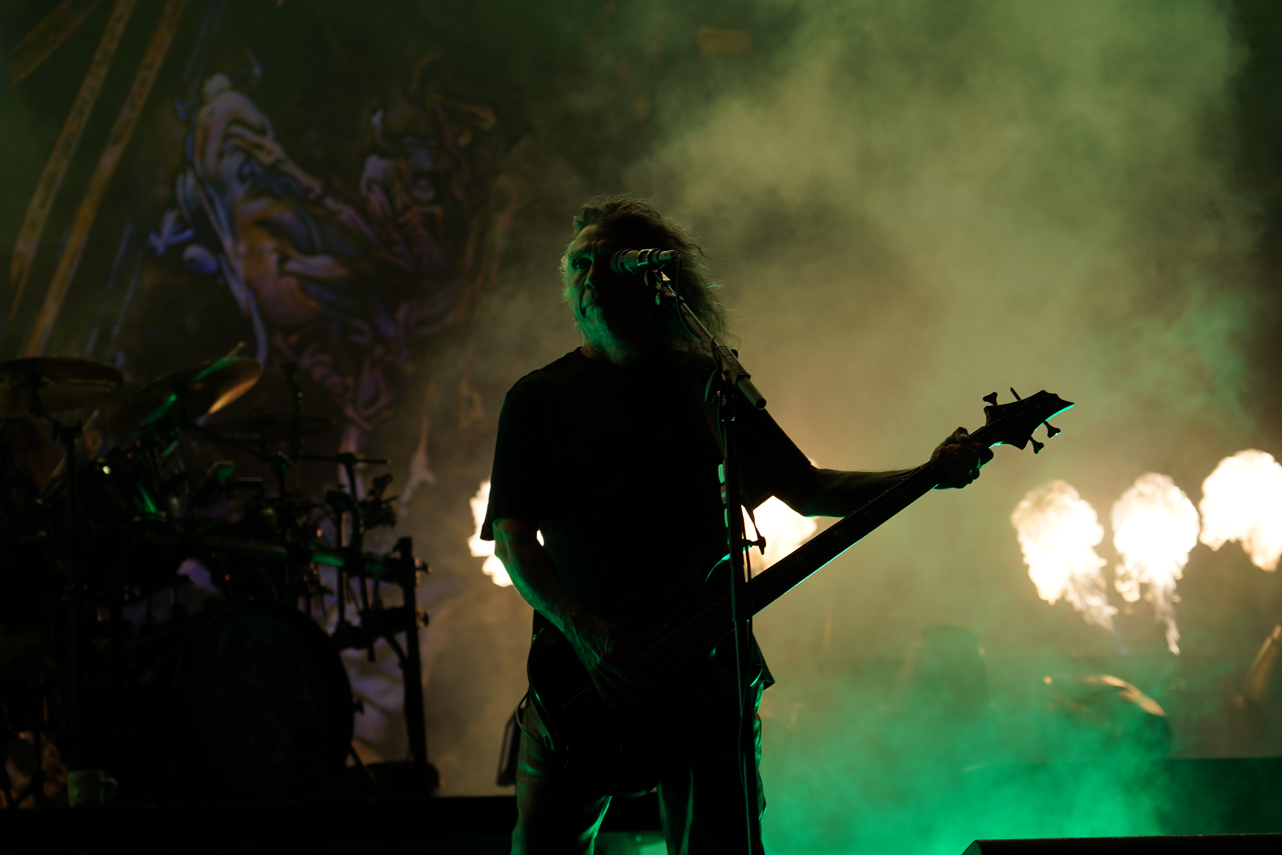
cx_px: 732
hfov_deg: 21.2
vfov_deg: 14.3
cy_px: 390
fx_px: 3419
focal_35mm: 96
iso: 160
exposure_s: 1/100
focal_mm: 82
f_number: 4
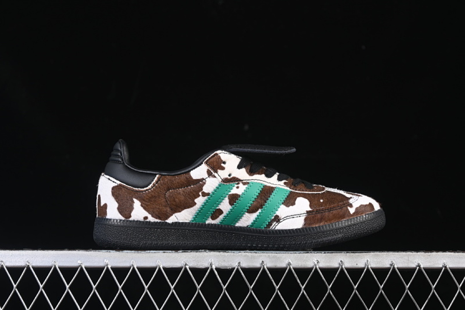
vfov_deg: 18.2
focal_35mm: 75
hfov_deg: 27.0
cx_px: 232
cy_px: 155
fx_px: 969
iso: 160
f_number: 6.3
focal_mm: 50
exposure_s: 1/60
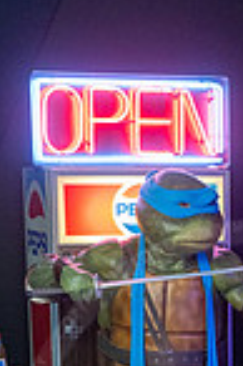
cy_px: 524
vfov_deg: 14.0
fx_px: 1411
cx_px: 333
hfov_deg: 9.6
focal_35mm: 139
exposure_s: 1/80
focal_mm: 45
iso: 3200
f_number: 4
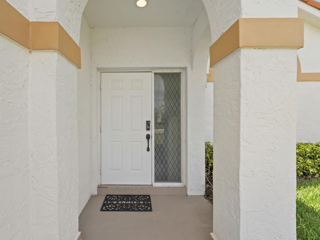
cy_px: 120
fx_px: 148
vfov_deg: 78.1
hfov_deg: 93.8
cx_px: 136
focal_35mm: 16
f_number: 9
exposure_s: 1/60
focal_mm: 14
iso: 250
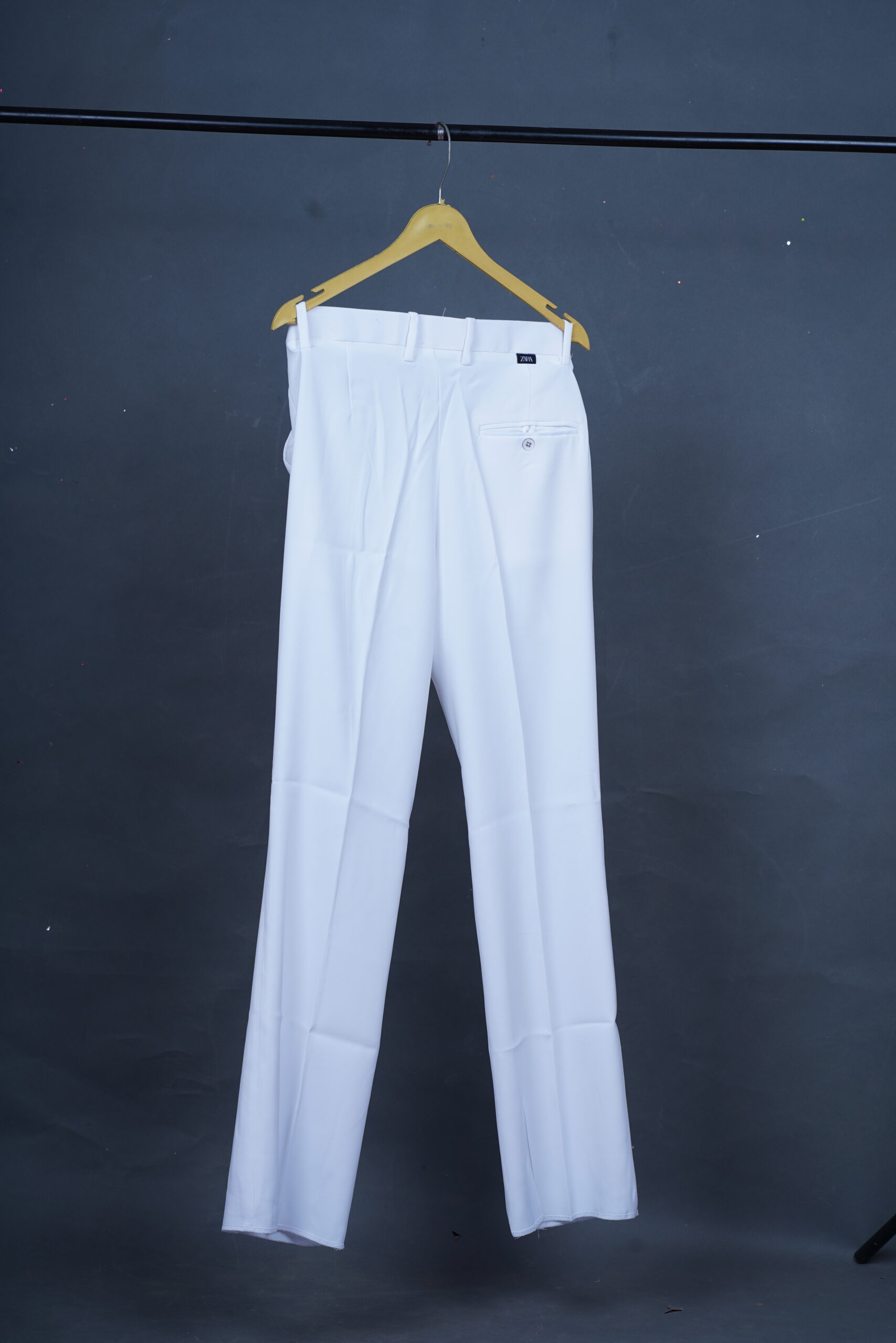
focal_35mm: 85
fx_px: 3173
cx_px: 448
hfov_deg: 16.1
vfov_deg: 23.9
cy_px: 672
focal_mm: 85
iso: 100
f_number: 9
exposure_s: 1/160
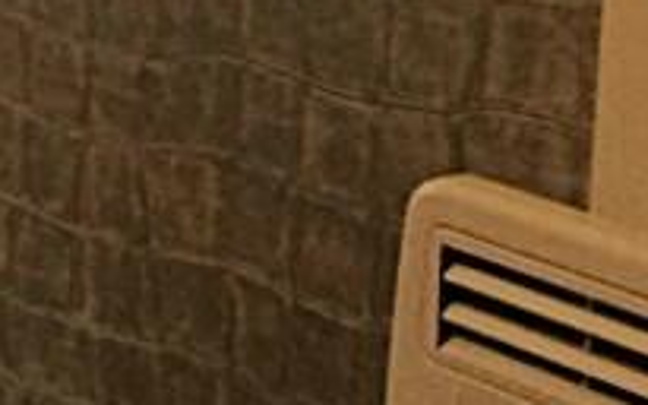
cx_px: -917
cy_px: -291
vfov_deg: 8.0
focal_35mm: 159
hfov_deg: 11.1
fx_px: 2807
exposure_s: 1/30
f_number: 2.2
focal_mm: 4.12
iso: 80
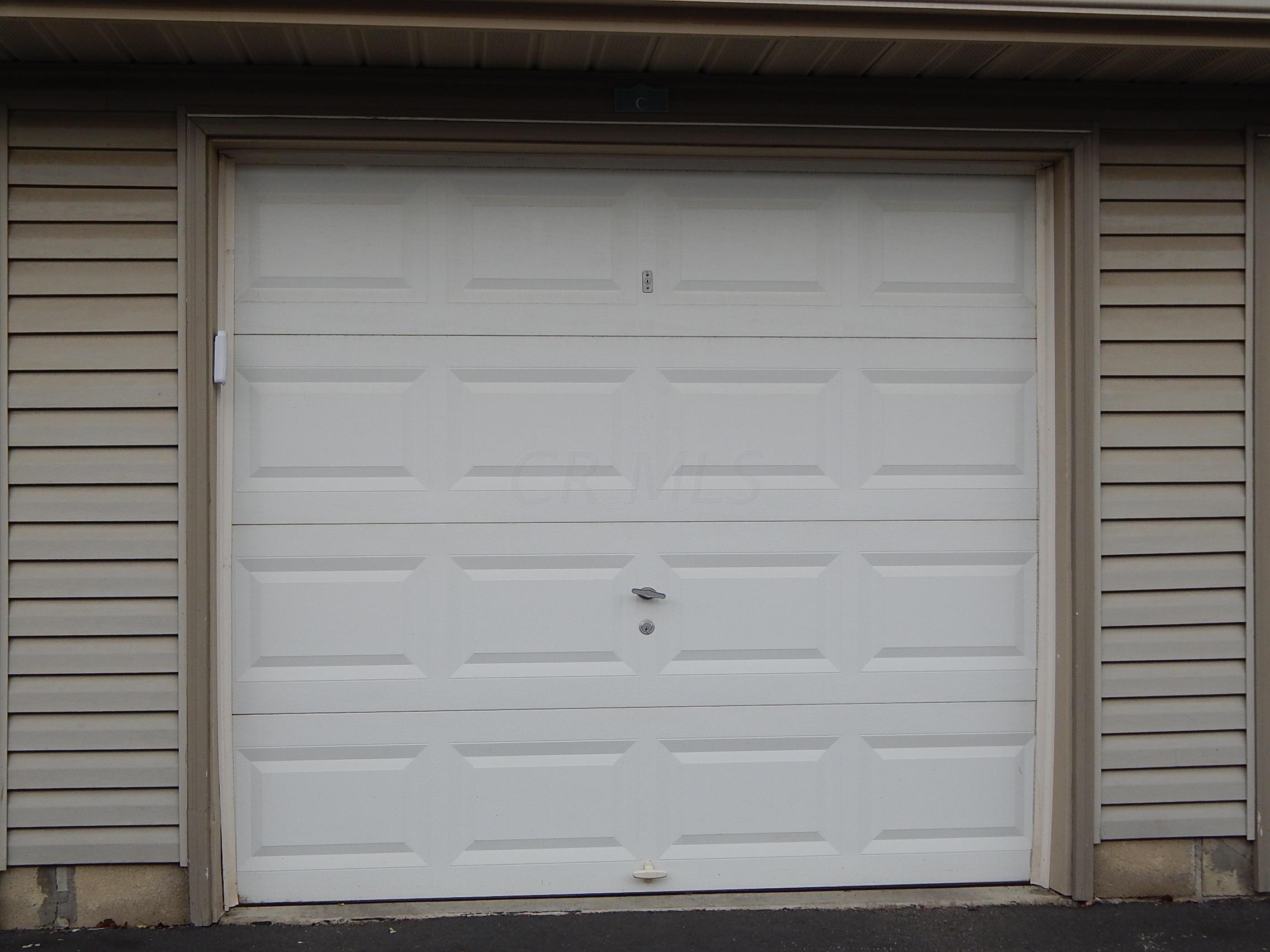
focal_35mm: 49
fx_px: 1798
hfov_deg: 38.9
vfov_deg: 29.7
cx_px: 635
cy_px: 476
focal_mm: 8.6
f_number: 3.7
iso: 125
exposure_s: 1/320
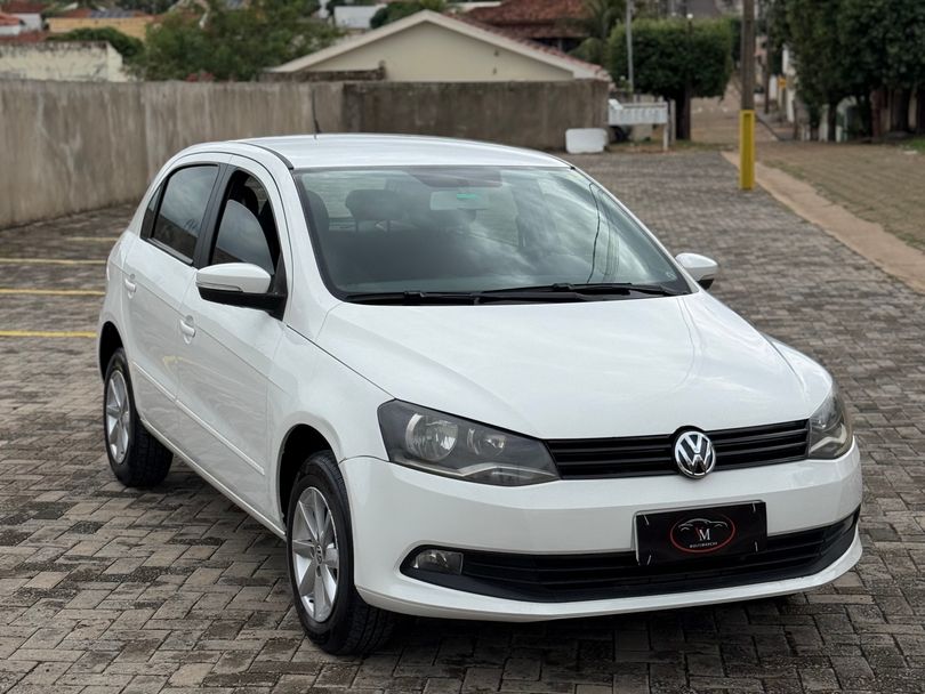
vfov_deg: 30.3
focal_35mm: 48
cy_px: 347
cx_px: 462
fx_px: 1283
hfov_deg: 39.6
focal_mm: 6.76
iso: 80
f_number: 1.78
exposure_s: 1/8772
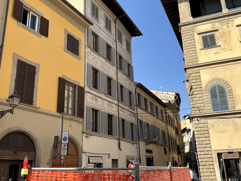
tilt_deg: +18.1
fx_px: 244
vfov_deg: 40.7
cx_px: 120
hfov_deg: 52.6
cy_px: 90
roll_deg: +1.7
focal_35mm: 35
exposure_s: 1/2717
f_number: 1.78
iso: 64
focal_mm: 6.76
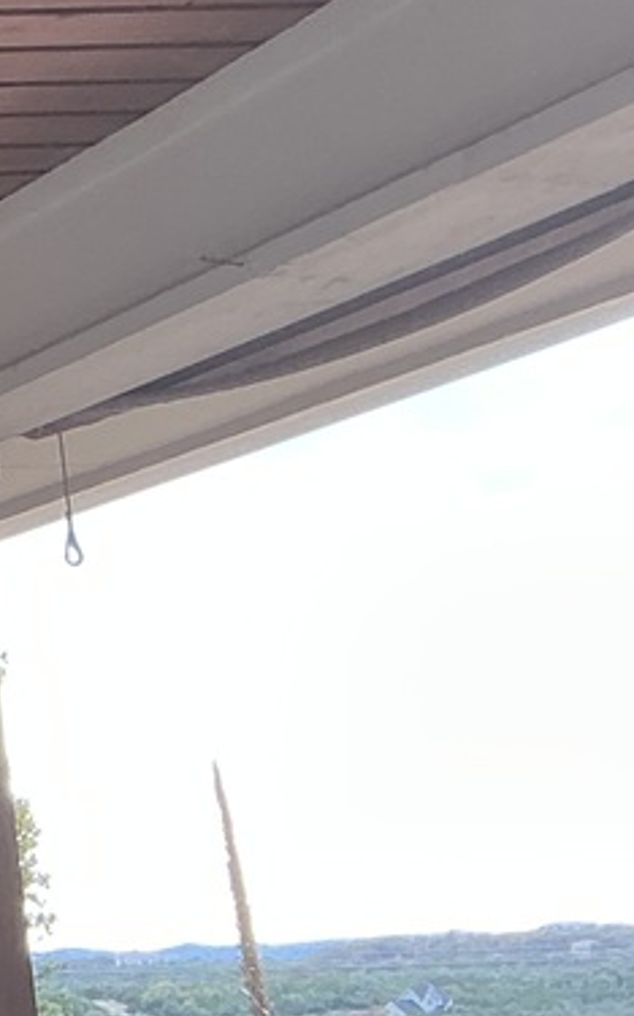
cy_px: 255
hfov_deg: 9.1
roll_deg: +1.9
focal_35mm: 118
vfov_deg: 17.6
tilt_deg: +13.8
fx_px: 3266
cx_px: -1241
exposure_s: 1/120
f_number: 1.8
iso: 20
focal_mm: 3
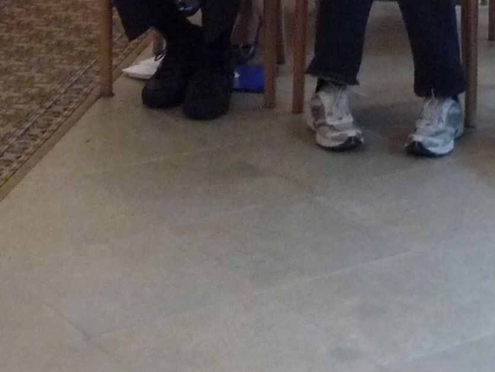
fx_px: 1659
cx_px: 247
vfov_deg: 12.1
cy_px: -210
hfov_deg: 17.0
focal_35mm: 116
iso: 400
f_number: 3.3
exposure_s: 1/13
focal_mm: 4.7
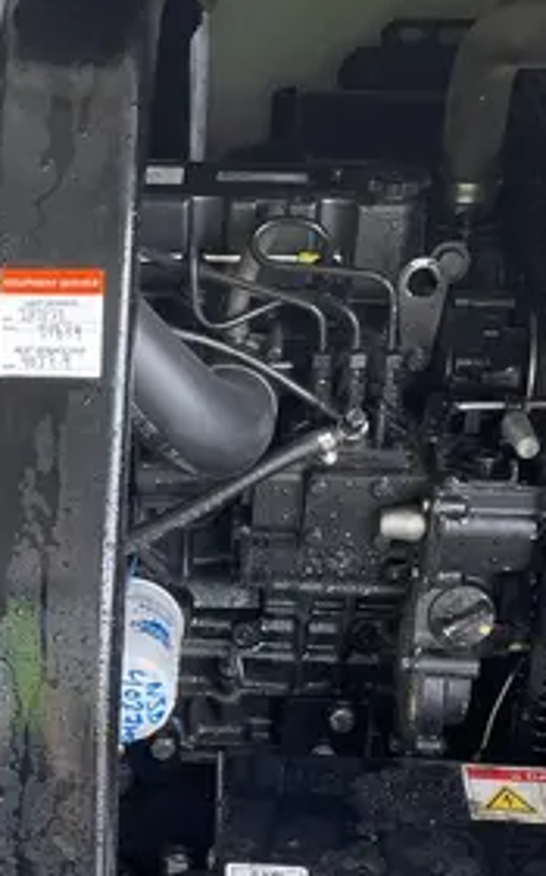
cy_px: 753
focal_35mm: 72
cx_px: 41
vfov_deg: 27.8
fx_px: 1719
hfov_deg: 17.7
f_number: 1.6
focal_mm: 4.2
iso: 80
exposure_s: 1/121
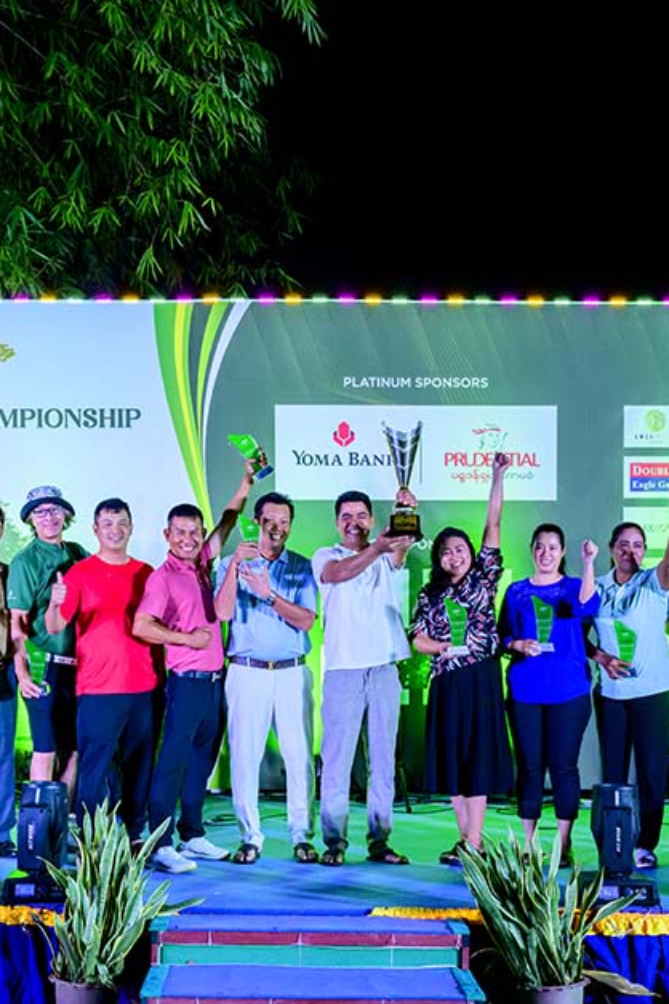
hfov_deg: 27.1
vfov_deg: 39.8
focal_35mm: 50
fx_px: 1387
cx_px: 278
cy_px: 506
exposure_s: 1/250
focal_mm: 32.5
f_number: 4.5
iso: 1600
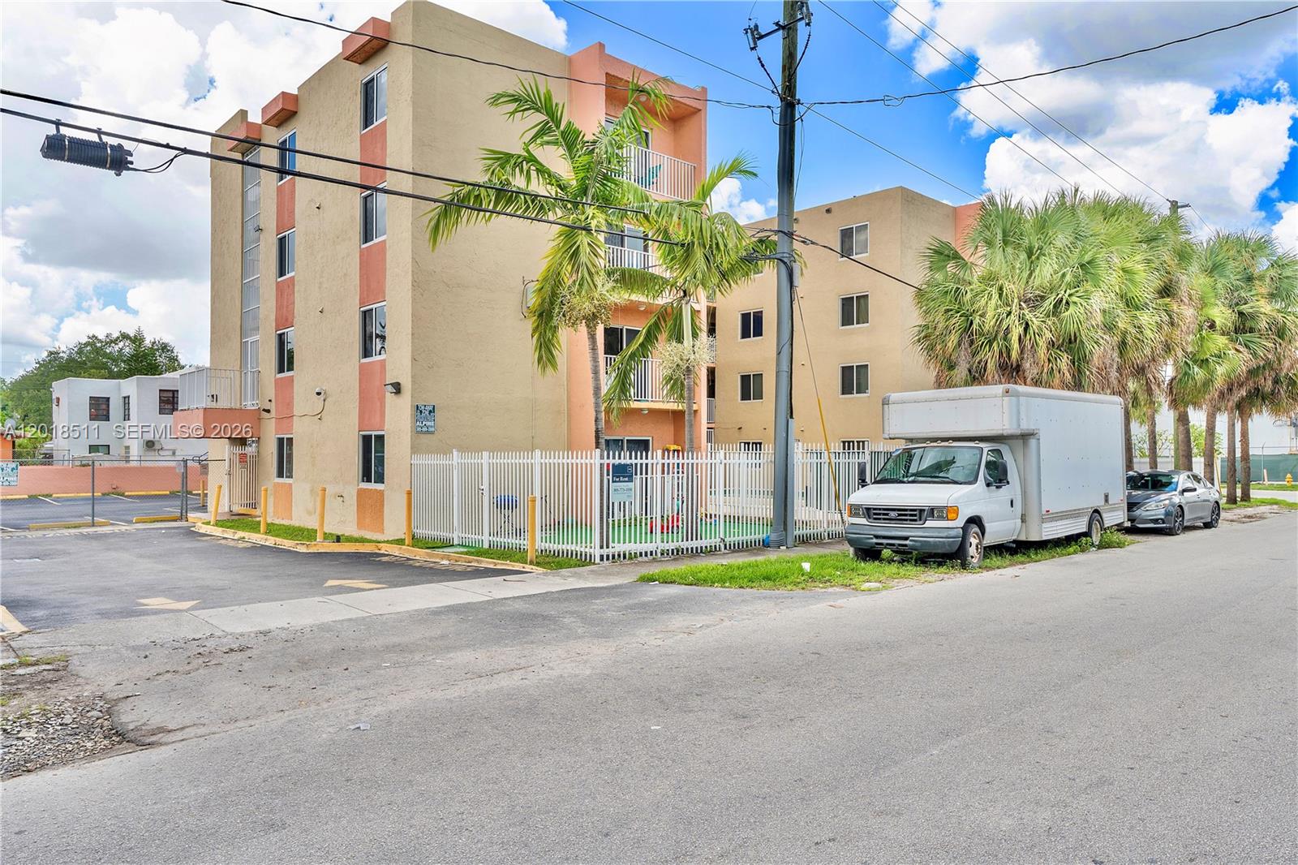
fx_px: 865
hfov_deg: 73.8
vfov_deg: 53.1
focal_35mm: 24
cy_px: 432
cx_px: 649
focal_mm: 24
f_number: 10
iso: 100
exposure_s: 1/50
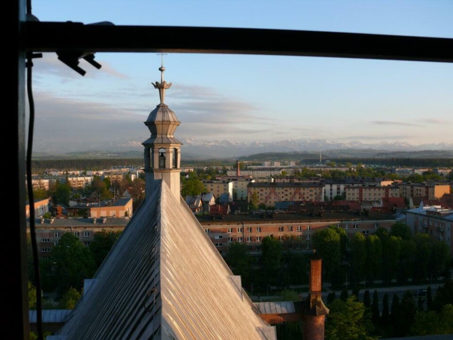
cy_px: 170
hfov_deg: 52.6
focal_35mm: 35
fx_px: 458
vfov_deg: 40.7
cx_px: 226
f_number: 4
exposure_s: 1/160
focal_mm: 7.4
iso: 100
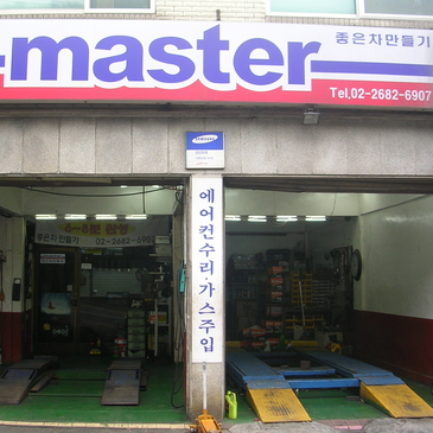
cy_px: 216
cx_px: 174
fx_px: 651
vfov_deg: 36.8
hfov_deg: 36.7
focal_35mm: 46
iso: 50
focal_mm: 5.8
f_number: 2.8
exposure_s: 1/140
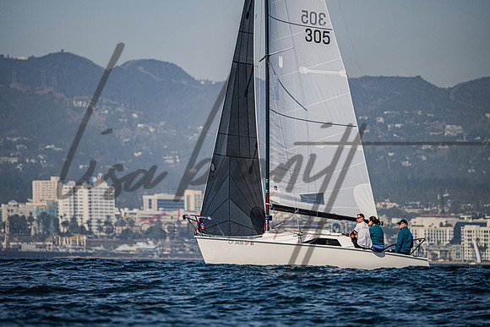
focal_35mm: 415
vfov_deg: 3.3
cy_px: 164
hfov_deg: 5.0
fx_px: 5650
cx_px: 245
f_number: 5.6
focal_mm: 400
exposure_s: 1/4000
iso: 320
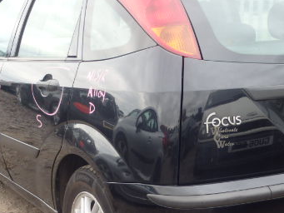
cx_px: 193
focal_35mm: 75
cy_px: 138
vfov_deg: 19.6
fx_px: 616
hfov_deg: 25.8
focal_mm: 7.3
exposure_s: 1/80
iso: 125
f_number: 4.7
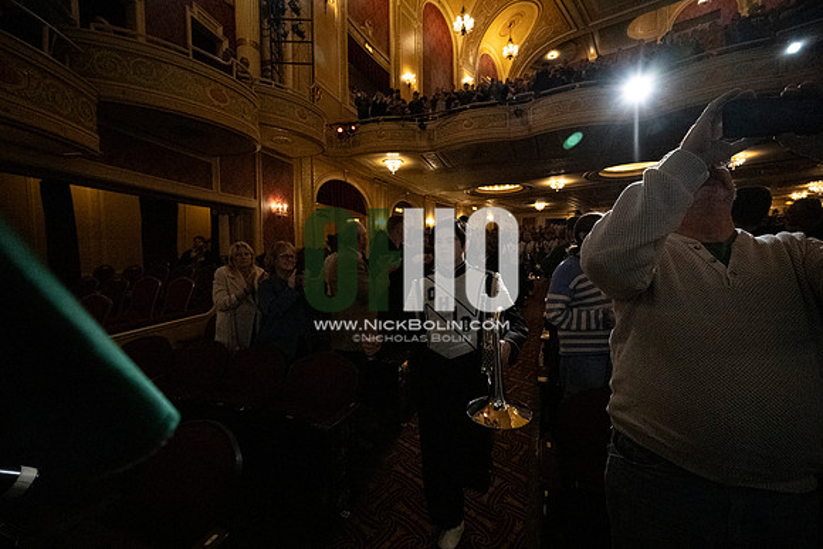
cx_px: 412
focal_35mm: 14
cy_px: 274
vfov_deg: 81.2
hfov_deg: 104.2
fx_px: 320
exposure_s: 1/400
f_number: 4
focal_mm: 14
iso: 16000
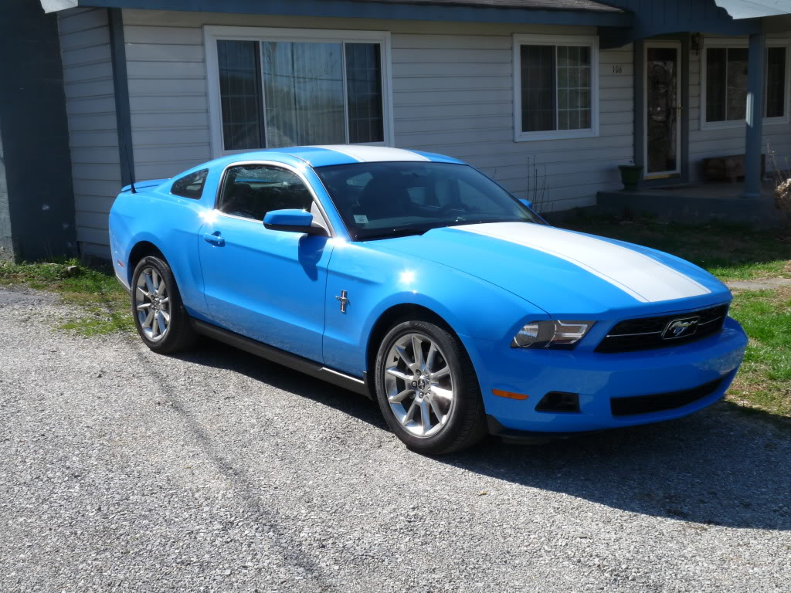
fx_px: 1097
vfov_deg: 30.3
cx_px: 396
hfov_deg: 39.7
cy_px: 296
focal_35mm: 48
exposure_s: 1/320
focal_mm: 8.5
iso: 100
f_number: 5.6
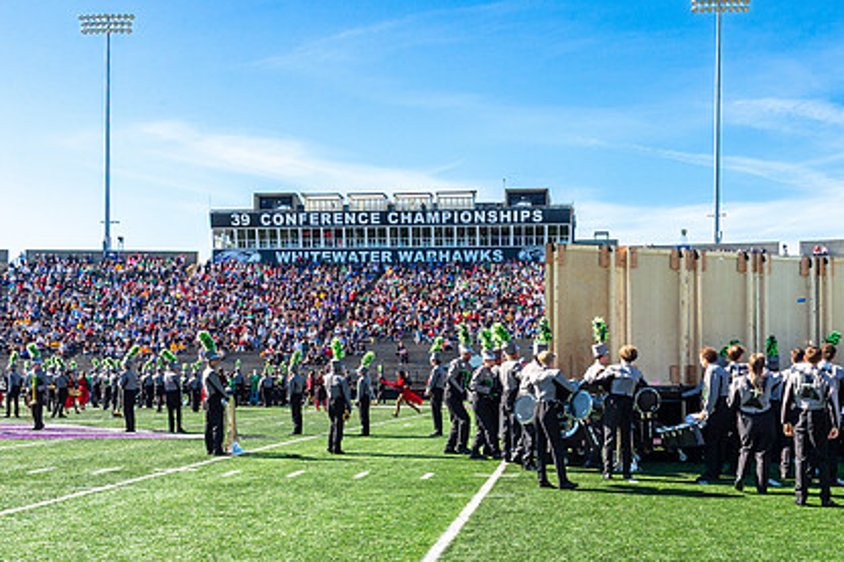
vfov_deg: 34.7
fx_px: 890
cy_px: 378
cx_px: 485
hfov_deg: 50.5
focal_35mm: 38
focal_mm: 24
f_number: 10
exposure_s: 1/800
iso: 320
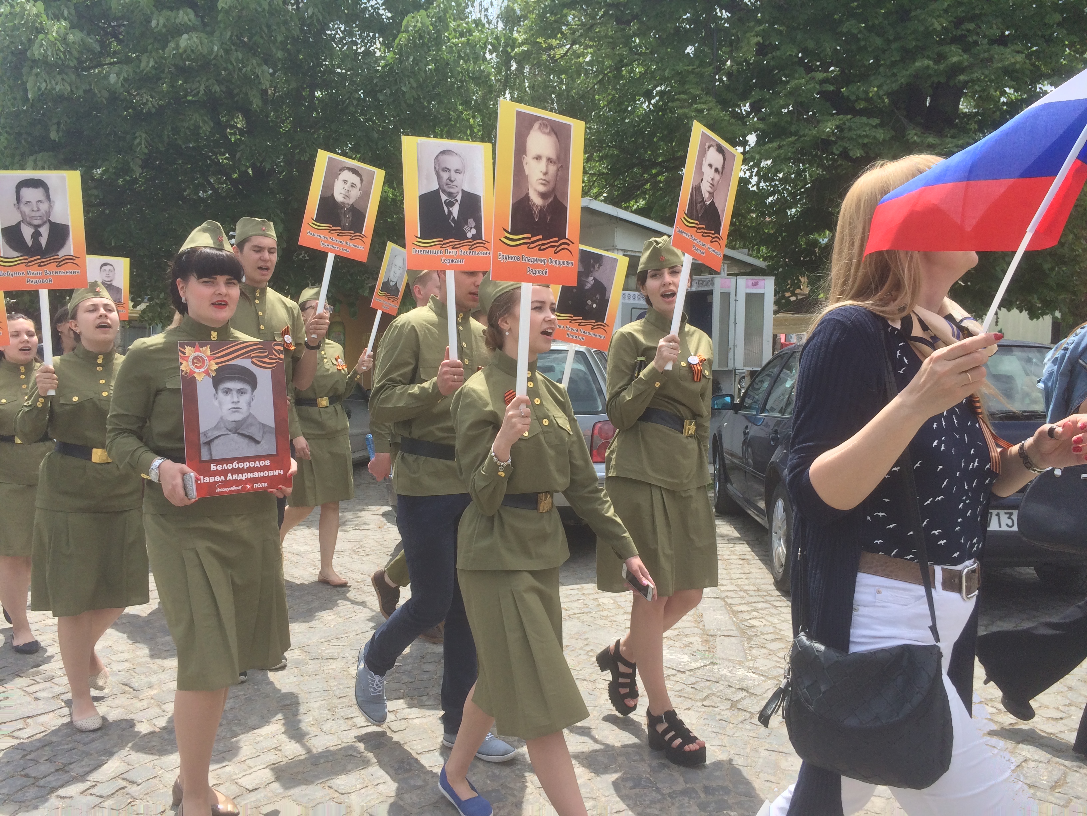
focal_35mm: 29
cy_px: 408
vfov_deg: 48.2
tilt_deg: +1.9
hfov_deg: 61.7
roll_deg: -3.2
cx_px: 544
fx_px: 911
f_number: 2.2
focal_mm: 4.15
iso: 32
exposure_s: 1/1325
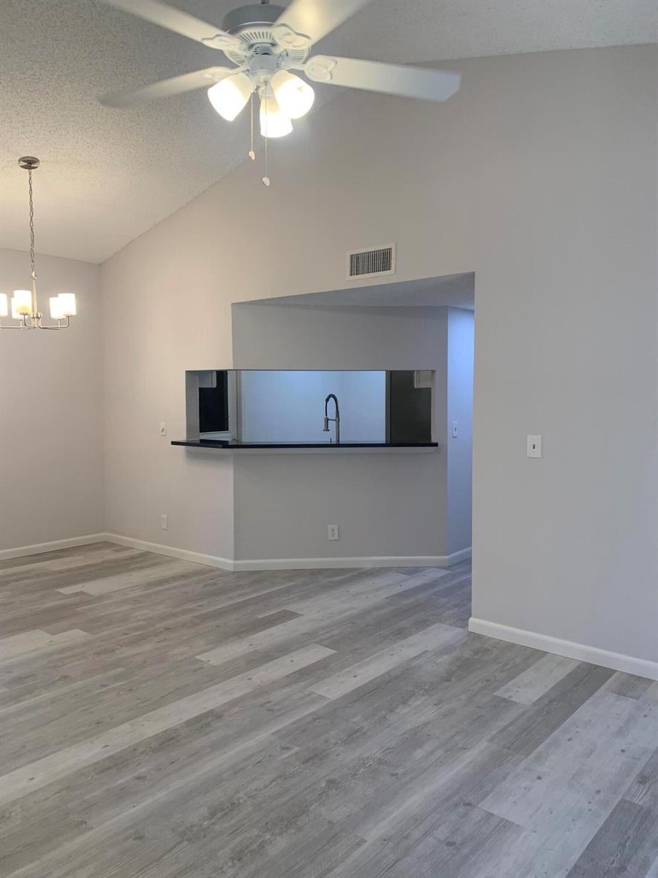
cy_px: 439
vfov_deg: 67.3
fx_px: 659
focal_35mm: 26
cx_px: 329
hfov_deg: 53.1
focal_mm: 4.25
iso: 100
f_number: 1.8
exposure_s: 1/120
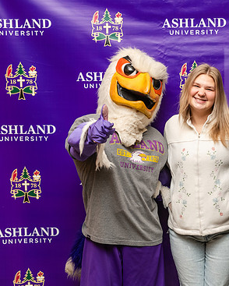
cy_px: 143
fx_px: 703
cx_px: 201
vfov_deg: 23.0
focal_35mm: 83
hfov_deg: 18.2
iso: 1000
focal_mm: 56
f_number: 5.6
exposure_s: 1/200
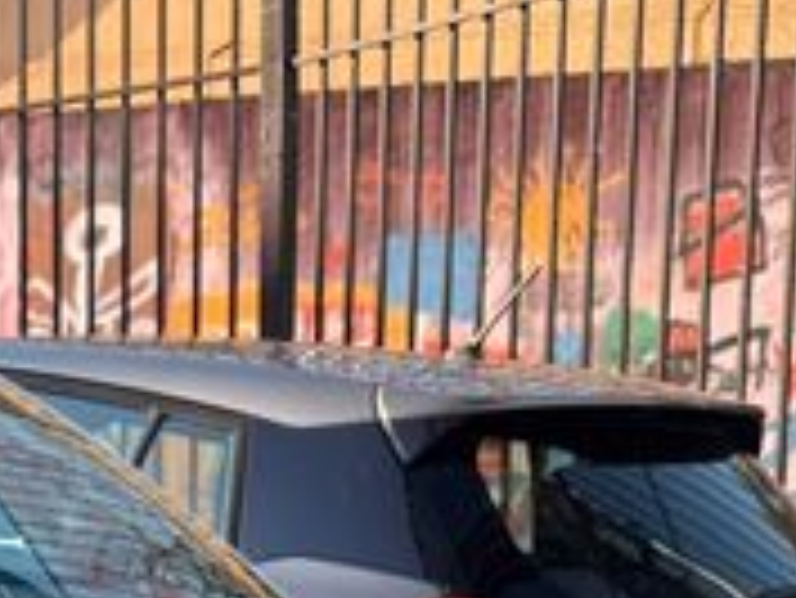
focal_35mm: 110
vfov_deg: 11.8
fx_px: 2531
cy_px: 1263
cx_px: -175
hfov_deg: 17.0
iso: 80
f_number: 1.78
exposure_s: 1/1292
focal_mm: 6.76
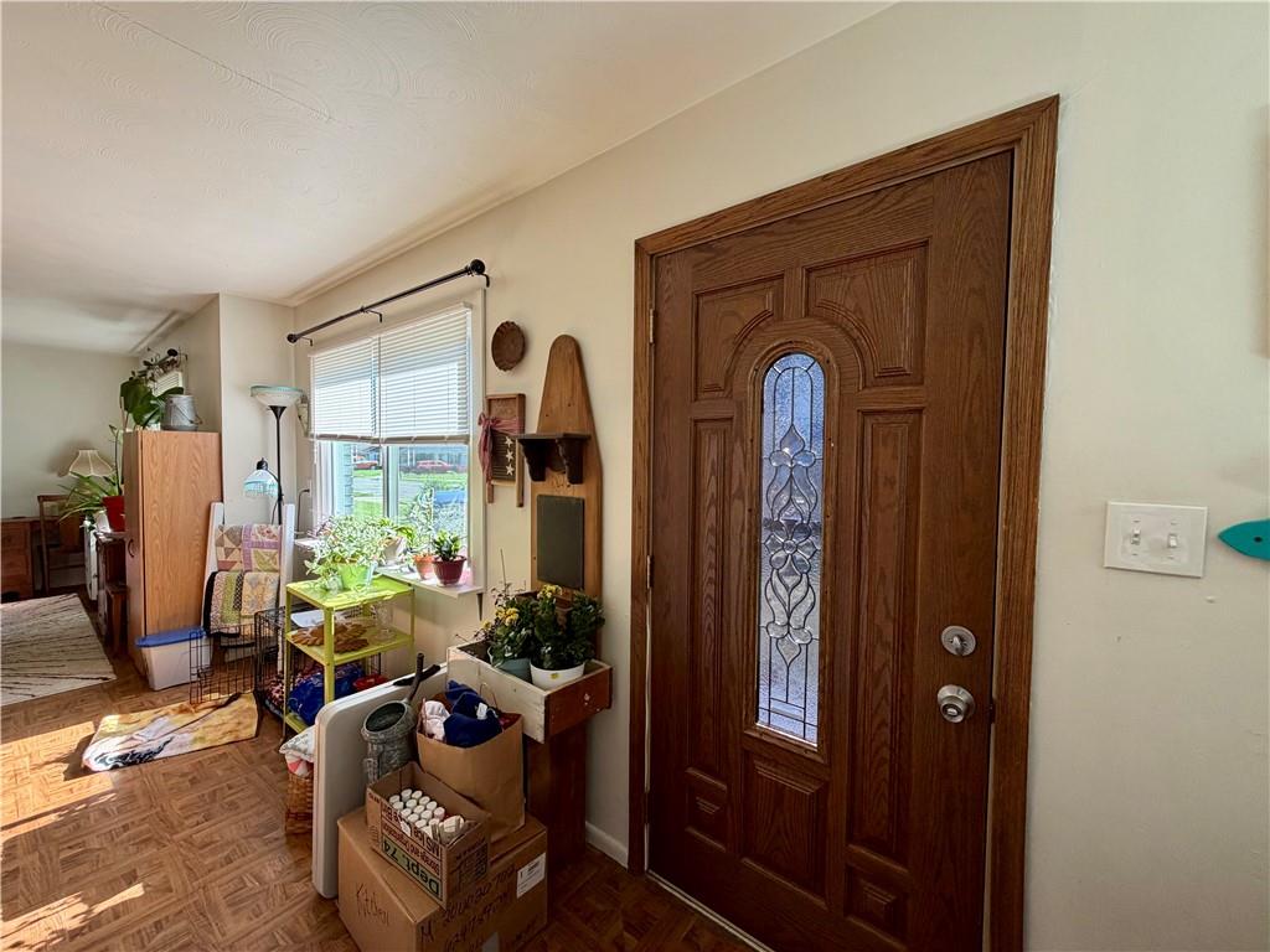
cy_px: 476
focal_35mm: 14
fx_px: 514
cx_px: 635
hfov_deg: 102.1
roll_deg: +0.0
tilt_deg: -2.7
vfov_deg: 85.7
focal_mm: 2.22
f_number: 2.2
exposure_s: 1/121
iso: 100
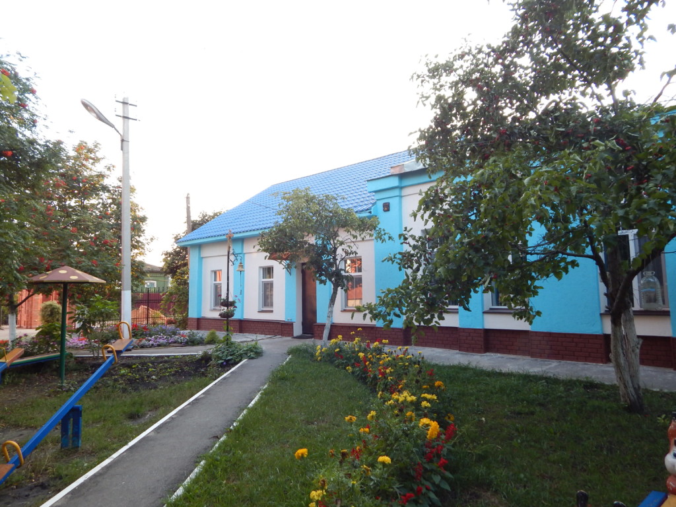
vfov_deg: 61.1
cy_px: 254
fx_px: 430
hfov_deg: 76.4
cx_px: 338
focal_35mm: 22
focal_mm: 4
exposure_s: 1/80
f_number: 3
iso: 125
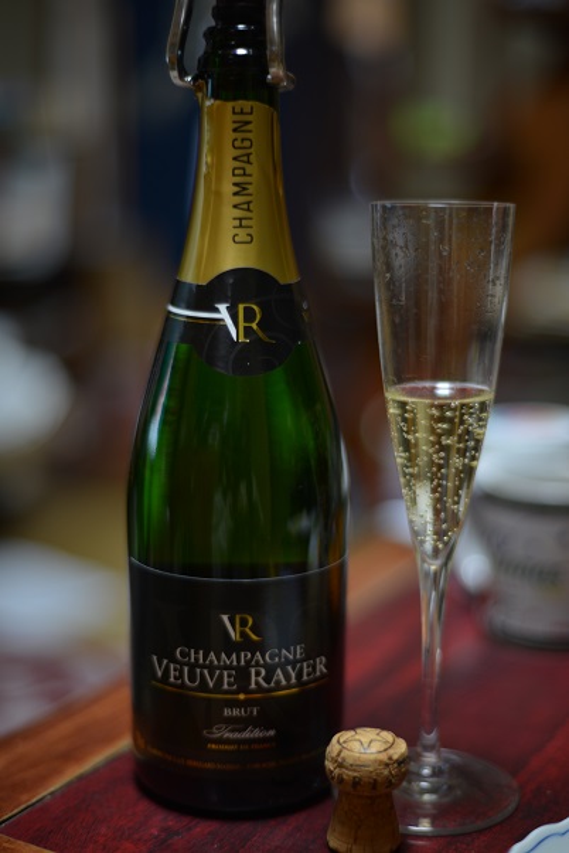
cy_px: 426
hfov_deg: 27.0
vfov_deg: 39.6
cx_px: 284
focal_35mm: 50
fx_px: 1184
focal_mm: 50
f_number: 1.4
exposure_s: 1/30
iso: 100
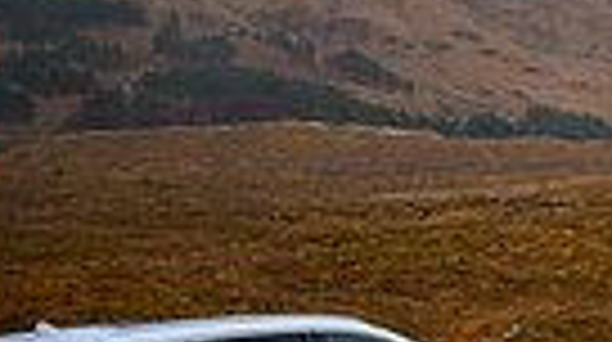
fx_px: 2609
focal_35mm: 161
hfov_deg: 11.9
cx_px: 1238
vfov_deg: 7.5
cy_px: -25
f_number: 5.6
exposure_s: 1/200
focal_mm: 36
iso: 1000
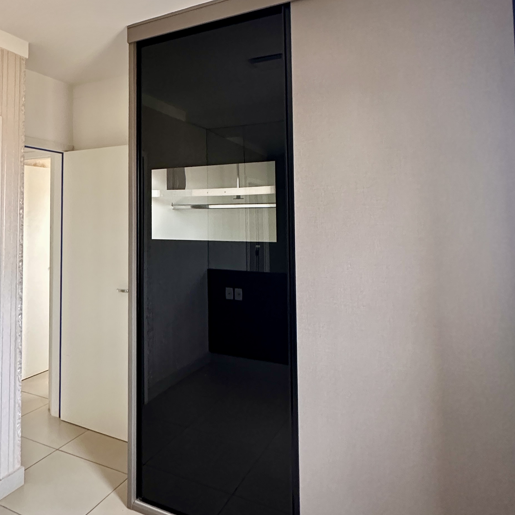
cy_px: 193
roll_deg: -0.1
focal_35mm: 27
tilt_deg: +3.4
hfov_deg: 57.1
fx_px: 454
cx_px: 153
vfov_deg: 58.3
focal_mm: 2.22
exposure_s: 1/60
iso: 1000
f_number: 2.2
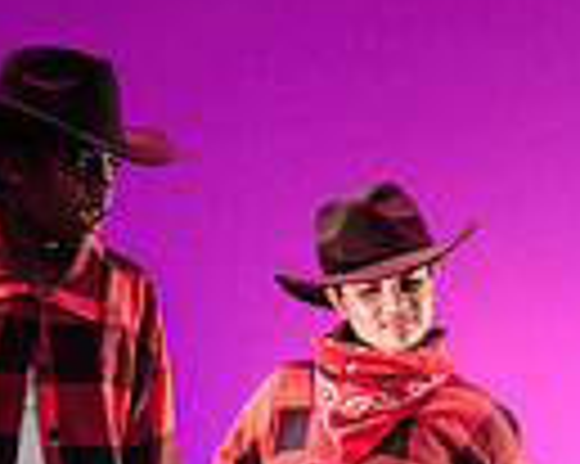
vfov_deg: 2.3
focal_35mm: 659
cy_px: 536
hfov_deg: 2.9
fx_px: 11304
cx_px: 1058
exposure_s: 1/250
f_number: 2.8
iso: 1600
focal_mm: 135
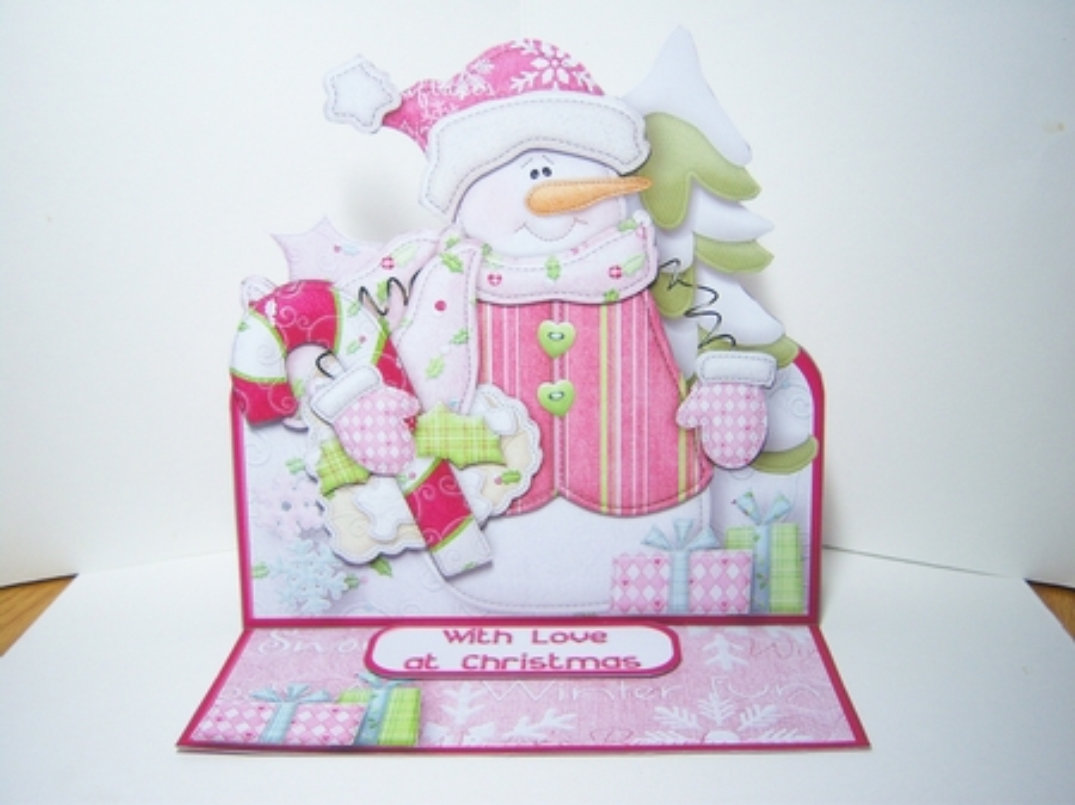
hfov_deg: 51.4
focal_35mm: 36
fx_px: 1117
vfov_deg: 39.6
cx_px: 538
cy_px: 402
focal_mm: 7.5
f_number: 2.8
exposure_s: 1/50
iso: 160
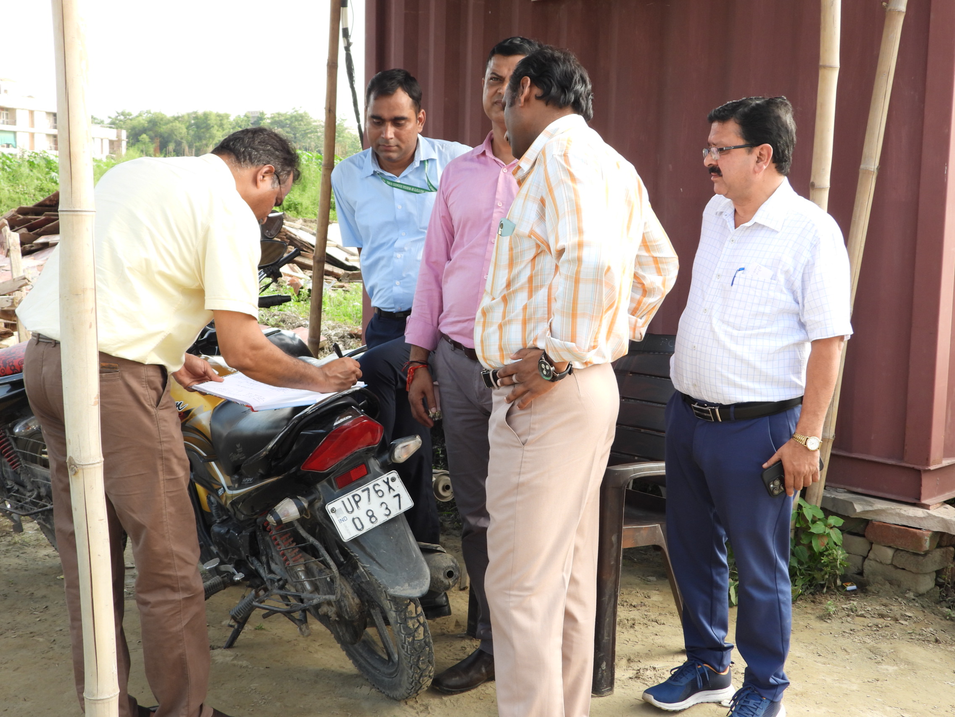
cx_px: 478
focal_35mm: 44
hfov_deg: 42.9
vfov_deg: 32.9
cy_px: 358
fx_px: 1214
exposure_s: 1/160
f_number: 3.2
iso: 100
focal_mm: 7.9
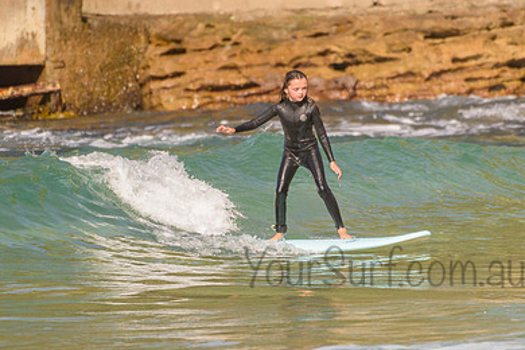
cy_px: 196
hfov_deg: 2.3
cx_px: 299
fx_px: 13314
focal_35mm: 913
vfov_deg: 1.5
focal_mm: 500
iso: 180
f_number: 5.6
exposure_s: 1/2000
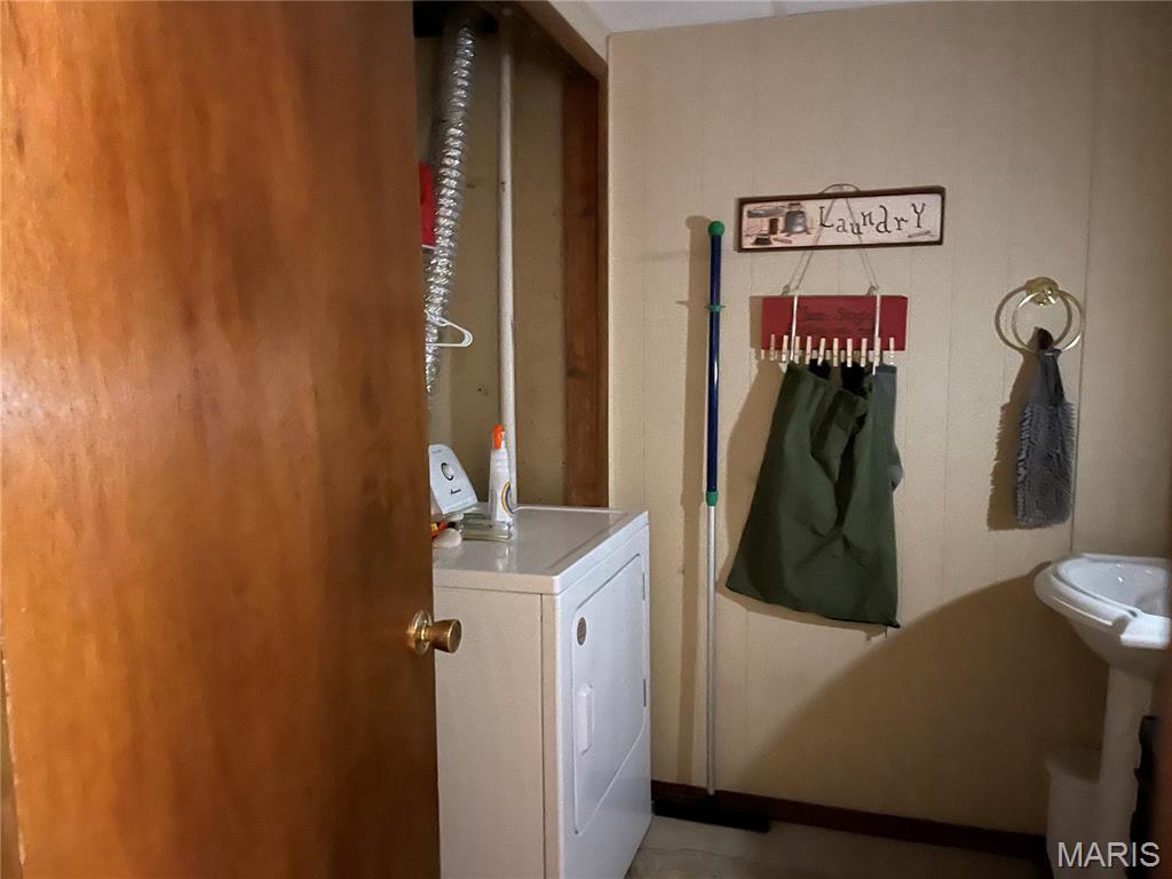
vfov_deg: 53.1
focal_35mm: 26
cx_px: 586
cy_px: 440
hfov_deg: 67.3
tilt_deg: -6.7
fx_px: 880
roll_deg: +1.0
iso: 1000
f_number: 1.6
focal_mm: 4.2
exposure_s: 1/8
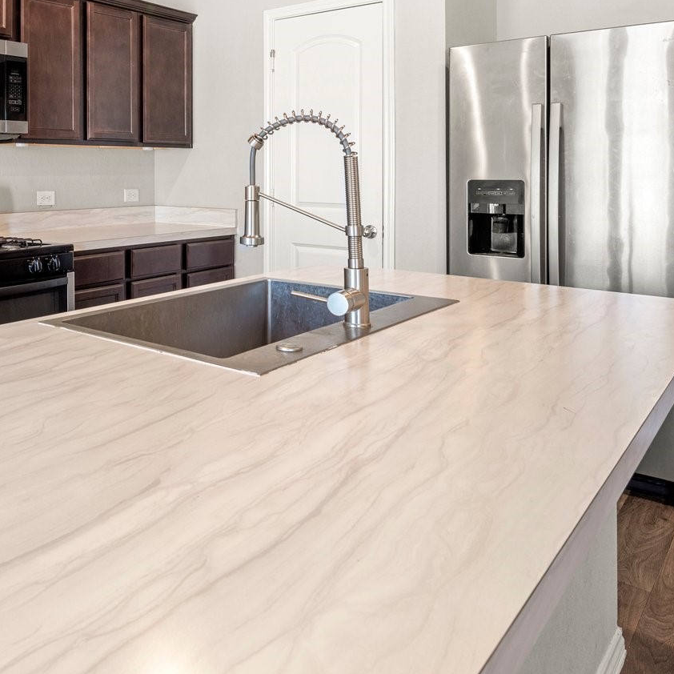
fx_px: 683
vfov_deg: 50.1
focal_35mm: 31
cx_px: 127
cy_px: 159
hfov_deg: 49.2
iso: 250
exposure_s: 1/1.67
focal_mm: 15
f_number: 9
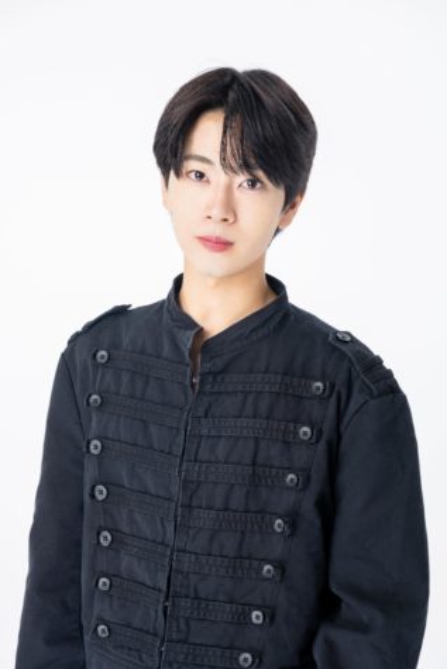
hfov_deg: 14.1
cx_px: 224
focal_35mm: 97
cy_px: 337
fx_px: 1805
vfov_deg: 21.0
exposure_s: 1/160
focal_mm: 96
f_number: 8
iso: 100
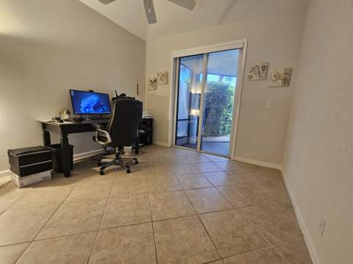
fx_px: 132
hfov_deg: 106.2
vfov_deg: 89.8
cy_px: 132
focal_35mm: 13
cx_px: 176
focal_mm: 2.2
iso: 320
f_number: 2.2
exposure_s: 1/60
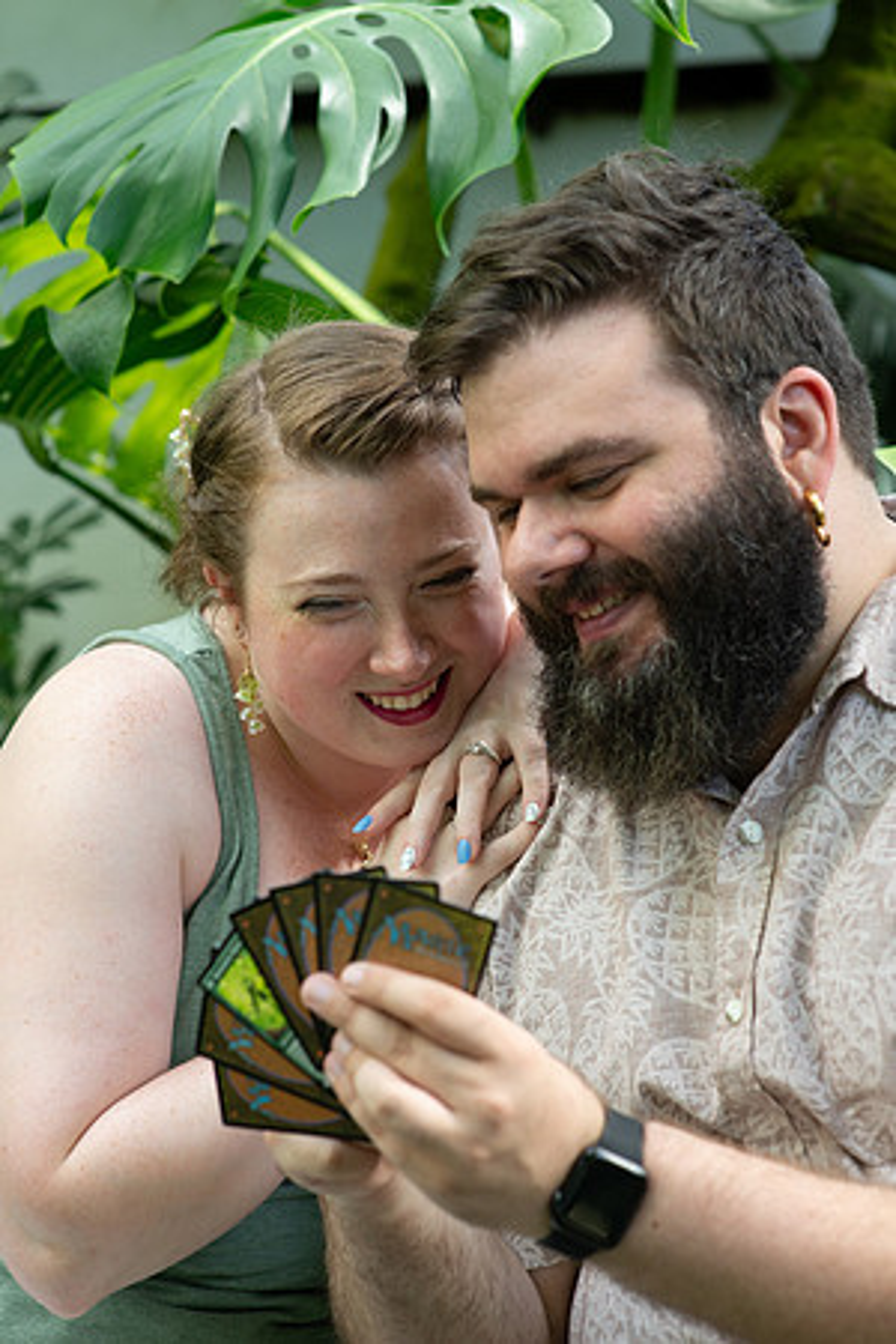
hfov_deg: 16.1
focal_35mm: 85
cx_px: 448
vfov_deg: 23.9
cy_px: 672
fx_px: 3173
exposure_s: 1/160
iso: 1000
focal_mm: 85
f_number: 4
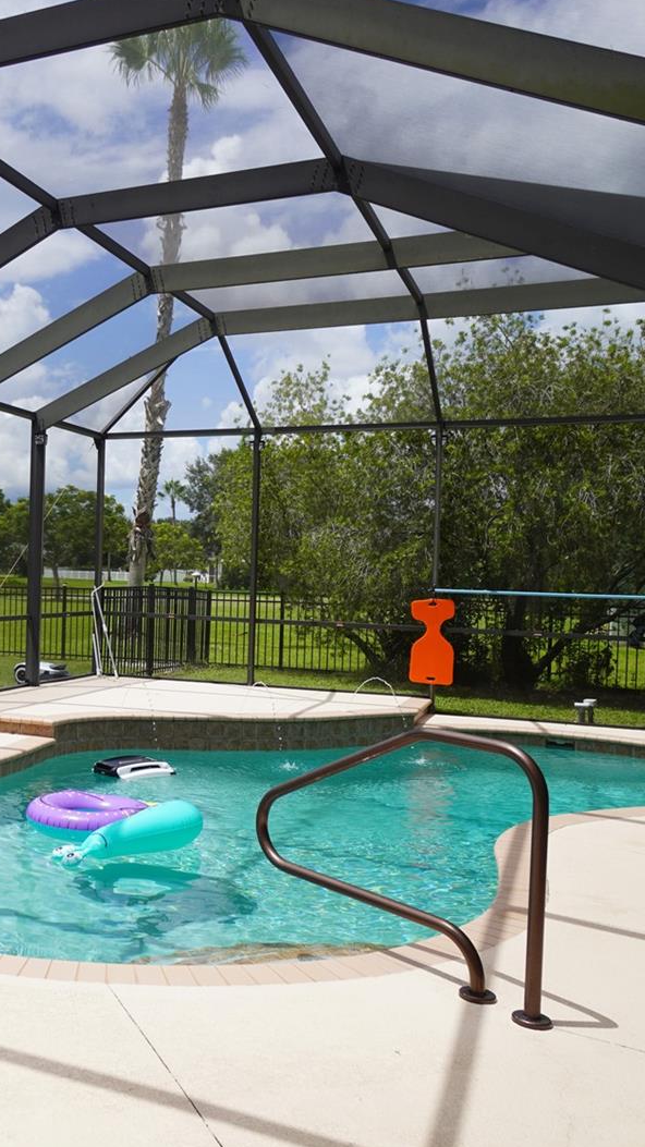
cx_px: 0
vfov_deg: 55.6
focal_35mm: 36
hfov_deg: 30.6
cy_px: 573
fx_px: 1089
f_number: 5
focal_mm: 15
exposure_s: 1/640
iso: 100
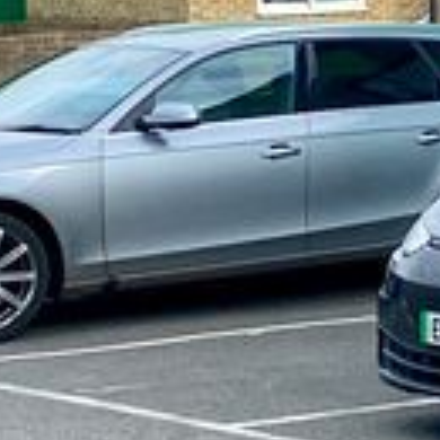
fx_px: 2819
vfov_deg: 8.8
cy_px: -83
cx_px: 1391
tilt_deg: -1.0
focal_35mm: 196
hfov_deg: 7.6
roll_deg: +0.8
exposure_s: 1/757
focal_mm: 4.25
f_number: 1.8
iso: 32
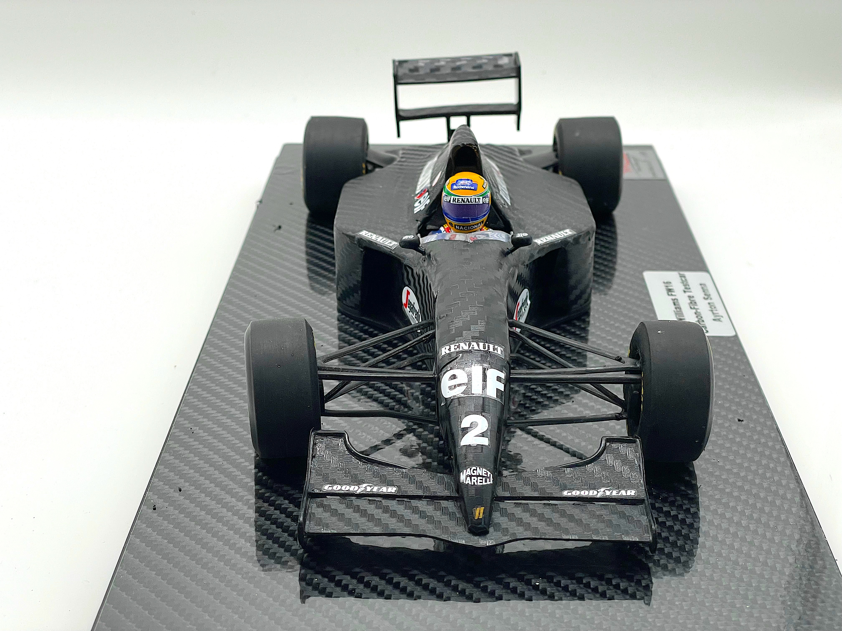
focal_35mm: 52
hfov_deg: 36.8
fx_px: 1265
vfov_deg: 28.0
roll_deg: -0.3
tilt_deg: -25.8
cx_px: 421
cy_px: 316
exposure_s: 1/150
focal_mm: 6
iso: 64
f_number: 2
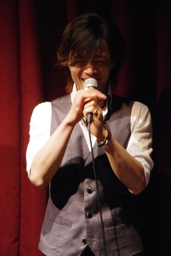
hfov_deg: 7.0
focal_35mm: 195
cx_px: 86
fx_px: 1390
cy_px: 128
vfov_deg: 10.6
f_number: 6.3
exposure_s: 1/60
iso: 12800
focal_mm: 130
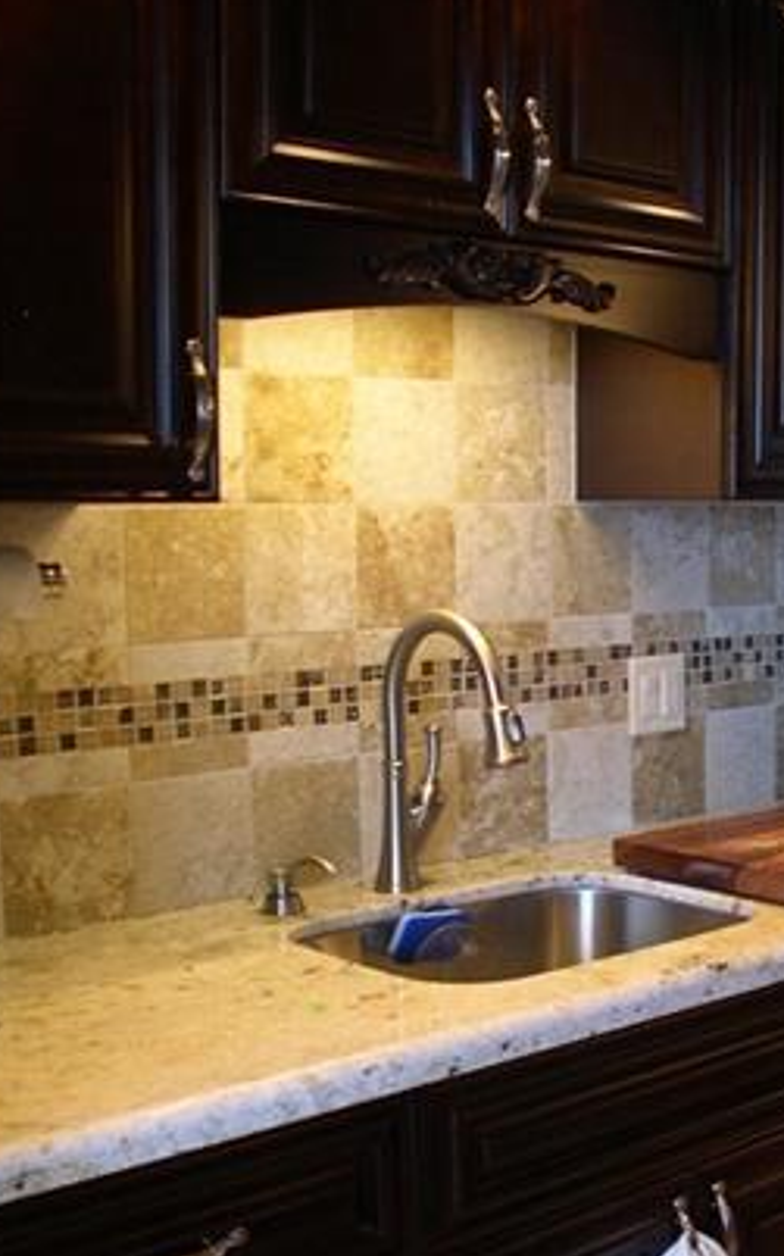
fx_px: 2634
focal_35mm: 77
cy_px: 731
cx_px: 703
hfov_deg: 16.7
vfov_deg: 26.8
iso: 100
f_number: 2.8
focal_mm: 8
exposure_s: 1/7.5
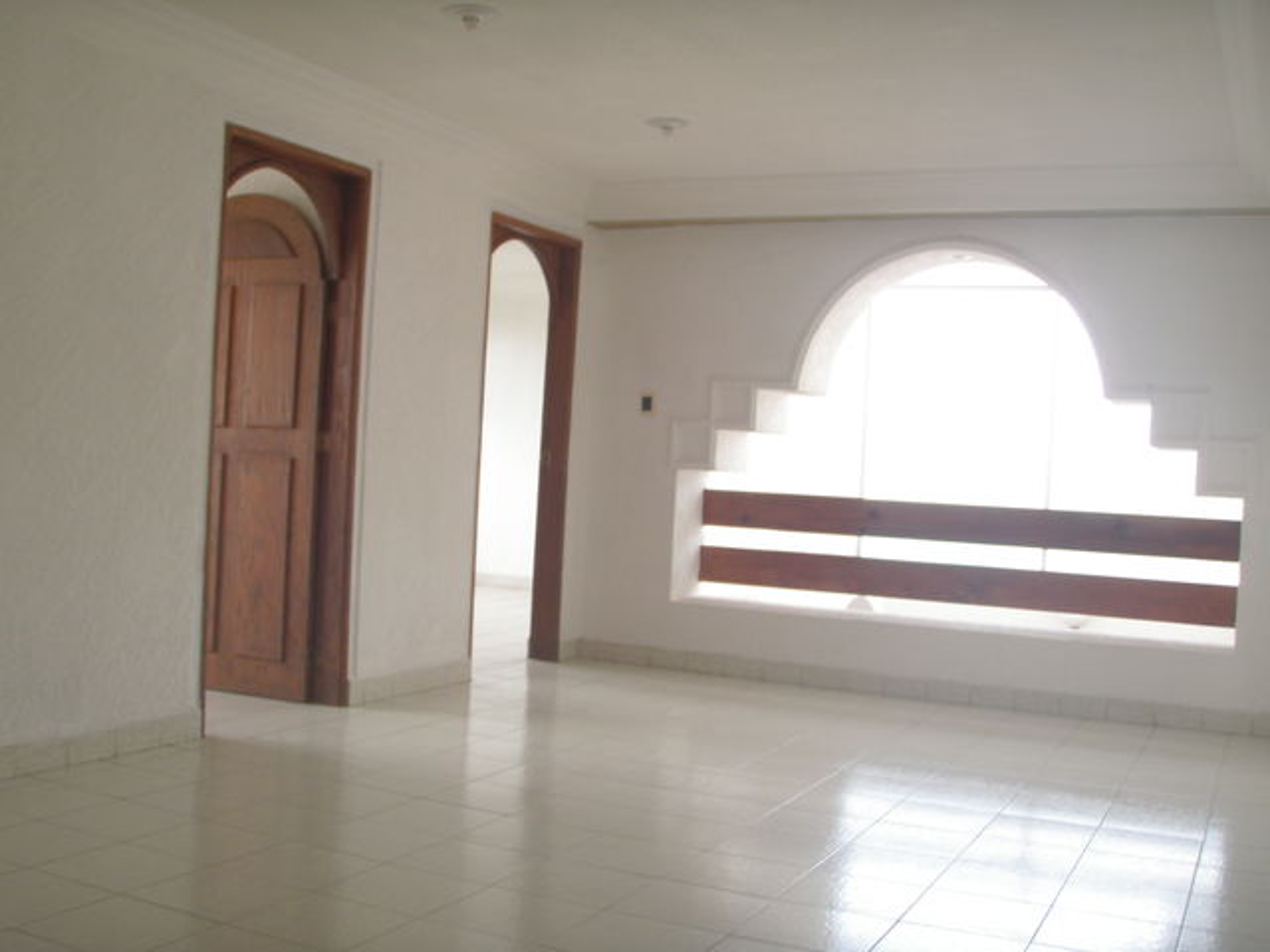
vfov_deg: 37.7
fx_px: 1394
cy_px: 476
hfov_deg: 49.0
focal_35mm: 38
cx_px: 635
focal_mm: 6.7
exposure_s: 1/50
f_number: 3.5
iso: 80
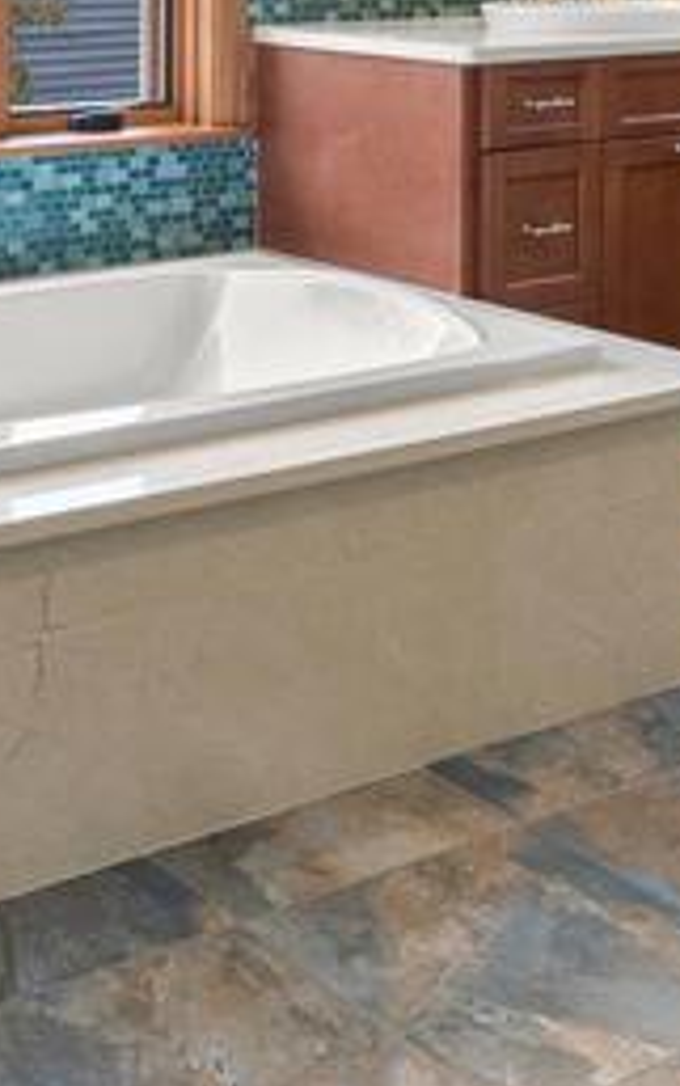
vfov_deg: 28.5
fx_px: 1924
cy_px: -123
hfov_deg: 19.7
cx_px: 68
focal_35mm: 65
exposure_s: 1/25
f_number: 8
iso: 320
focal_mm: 16
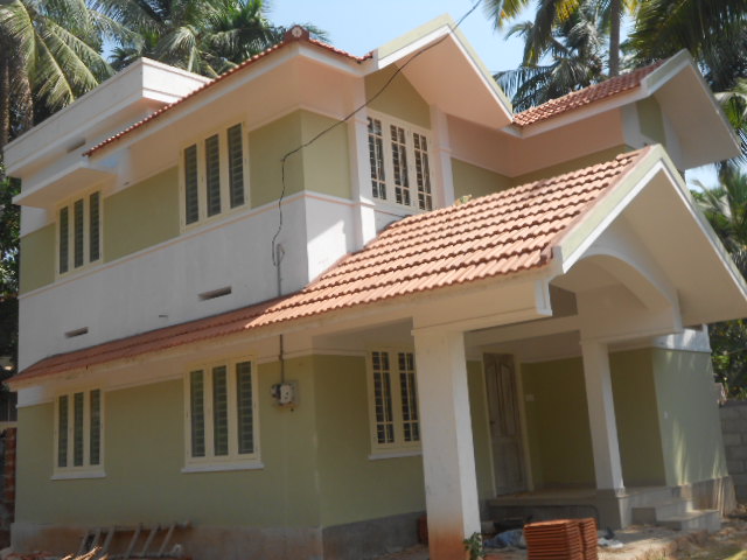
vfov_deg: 38.7
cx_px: 374
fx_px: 798
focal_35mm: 37
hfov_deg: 50.1
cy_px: 280
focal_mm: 6.9
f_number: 3.9
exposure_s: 1/500
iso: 80
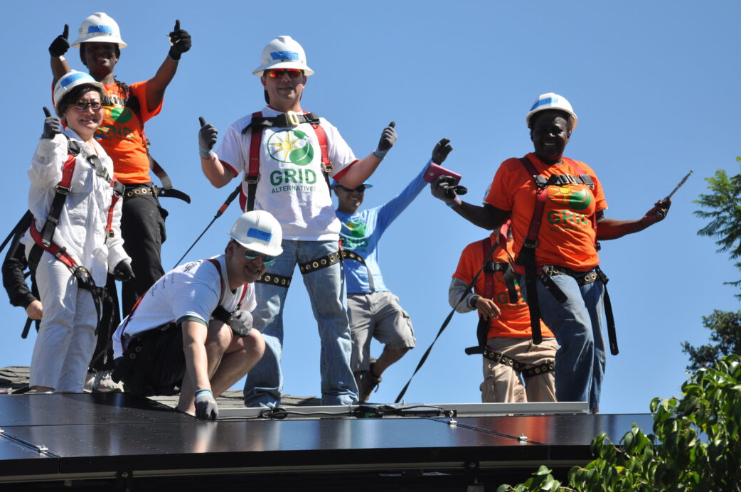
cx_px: 319
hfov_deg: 18.0
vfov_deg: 12.0
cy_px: 212
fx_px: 2344
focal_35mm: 114
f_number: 8
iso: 320
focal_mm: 66
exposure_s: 1/1000
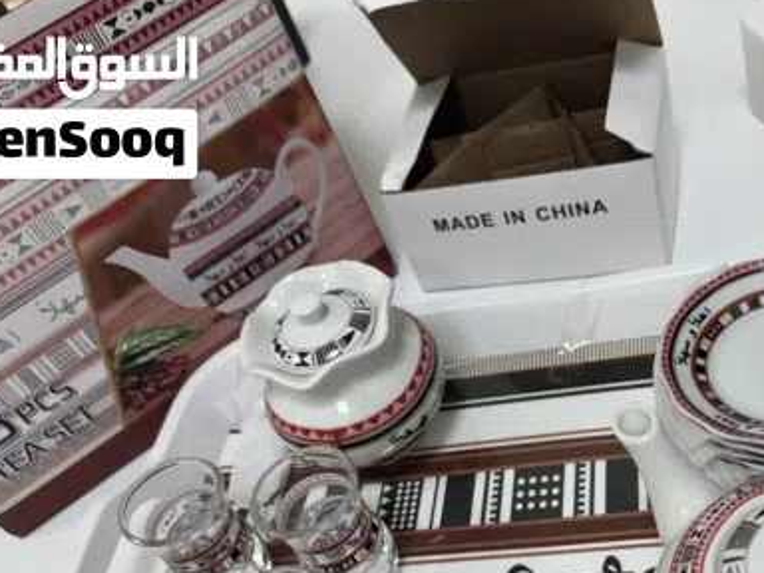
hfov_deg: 46.2
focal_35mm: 40
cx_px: 497
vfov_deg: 34.7
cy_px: 466
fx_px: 883
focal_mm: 6.76
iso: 160
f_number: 1.78
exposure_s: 1/100
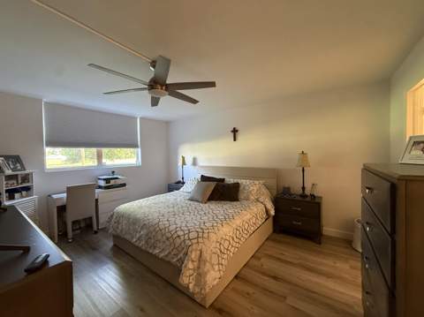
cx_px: 212
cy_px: 158
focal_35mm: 14
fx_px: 171
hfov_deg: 102.1
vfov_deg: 85.6
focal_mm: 2.22
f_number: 2.2
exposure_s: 1/60
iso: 400
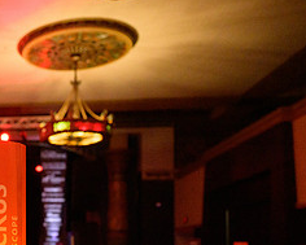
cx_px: -56
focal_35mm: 57
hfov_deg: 28.8
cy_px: 225
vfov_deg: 25.8
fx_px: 516
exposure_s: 1/200
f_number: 2.8
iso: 3200
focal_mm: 24
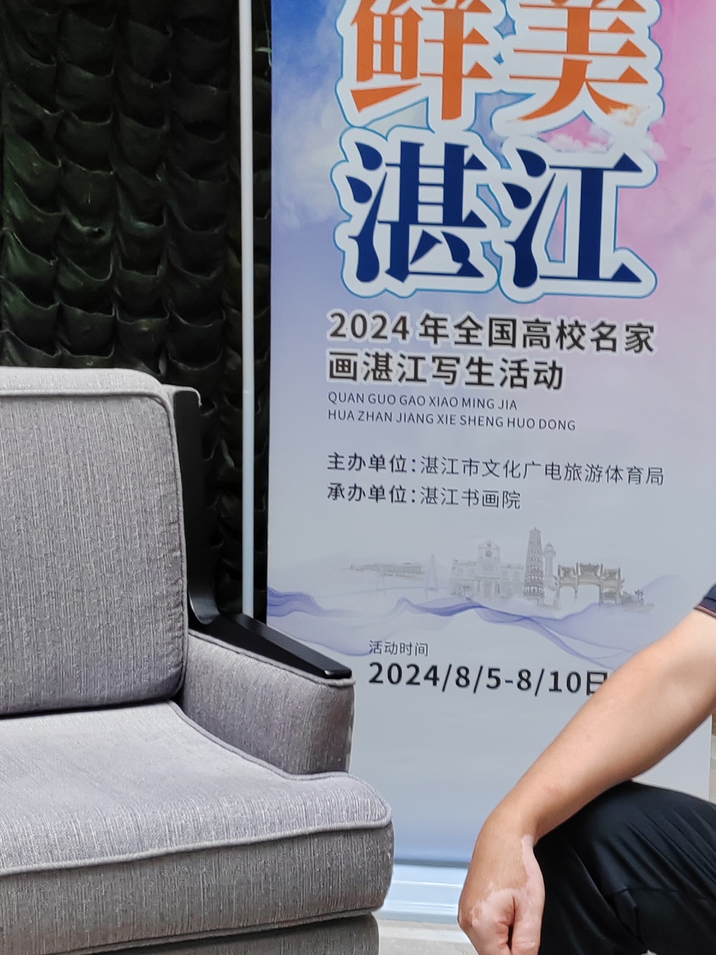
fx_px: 1710
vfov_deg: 31.1
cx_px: 605
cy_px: 584
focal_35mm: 62
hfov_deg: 23.2
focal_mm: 5.52
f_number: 1.9
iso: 1000
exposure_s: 1/33
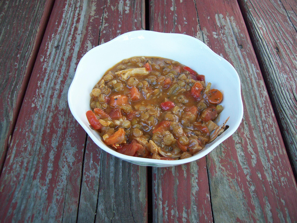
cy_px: 112
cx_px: 148
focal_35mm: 36
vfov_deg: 39.7
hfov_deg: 51.4
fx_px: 309
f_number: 2.7
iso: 114
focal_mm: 6
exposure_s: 1/64
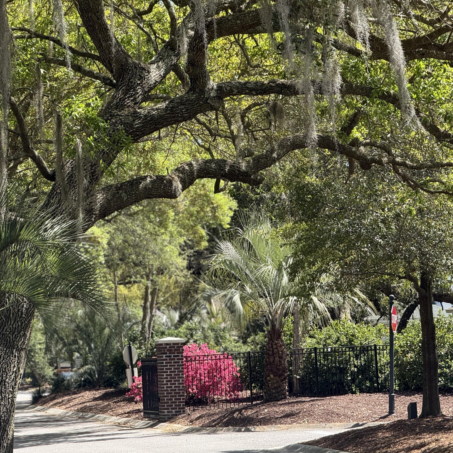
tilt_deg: +4.0
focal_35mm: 144
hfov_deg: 12.1
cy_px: 225
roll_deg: +2.5
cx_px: 212
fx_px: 2132
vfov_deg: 12.1
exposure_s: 1/490
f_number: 2.8
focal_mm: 15.66
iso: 64
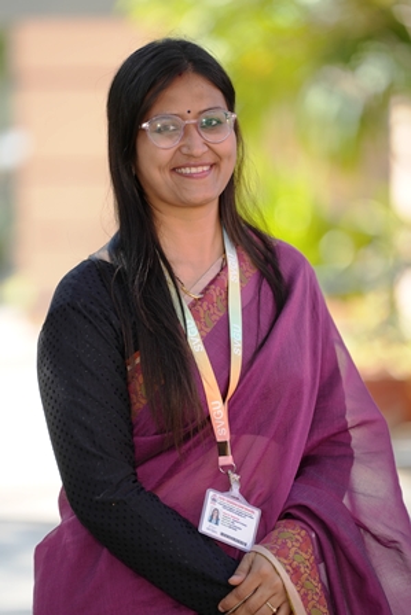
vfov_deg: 10.3
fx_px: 3422
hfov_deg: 6.9
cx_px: 206
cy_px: 308
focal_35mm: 200
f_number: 2.8
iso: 200
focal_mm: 200
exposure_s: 1/500
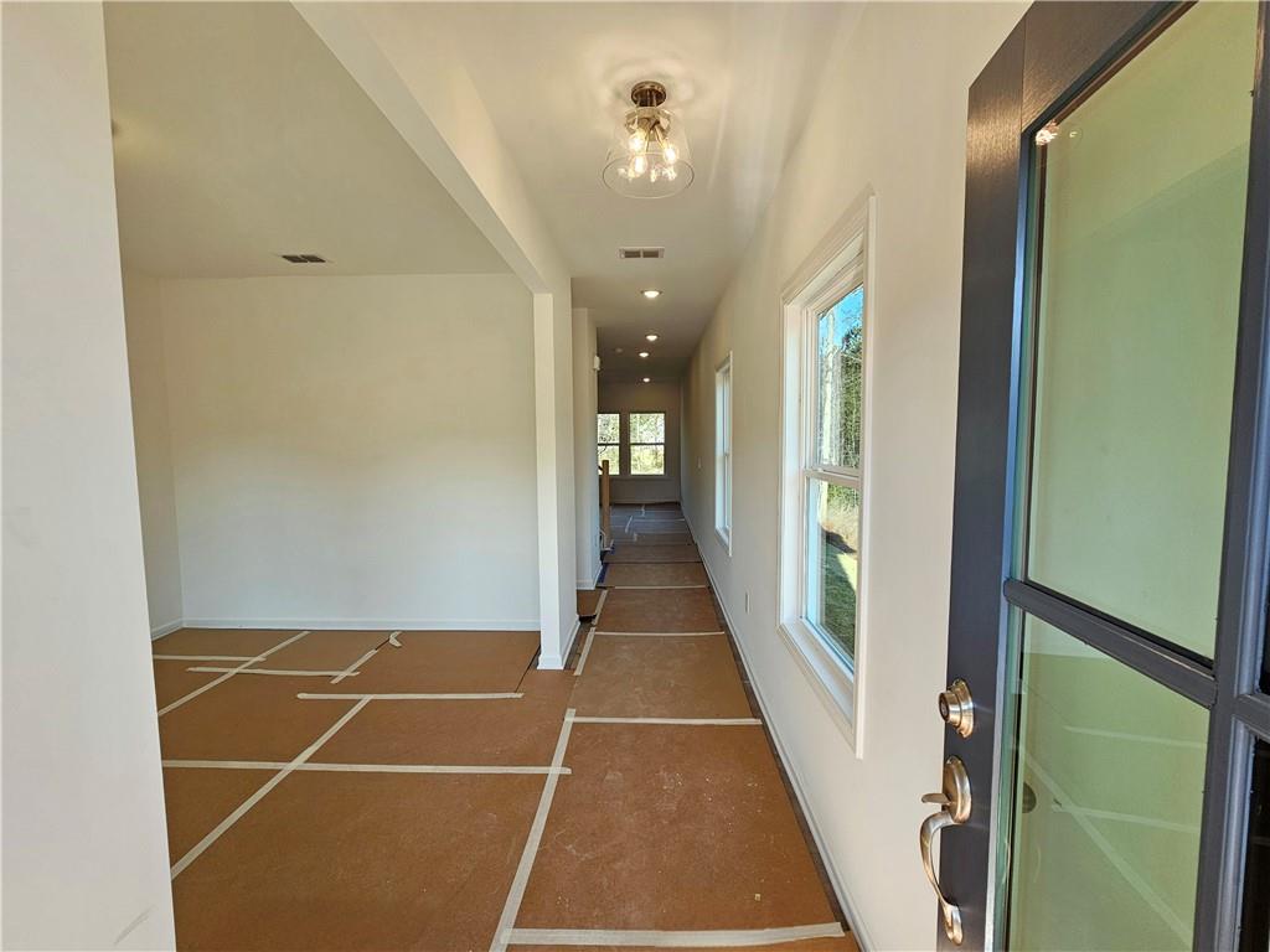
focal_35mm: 13
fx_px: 477
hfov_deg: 106.2
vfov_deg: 89.9
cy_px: 476
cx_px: 635
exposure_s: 1/263
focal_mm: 2.2
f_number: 2.2
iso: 64
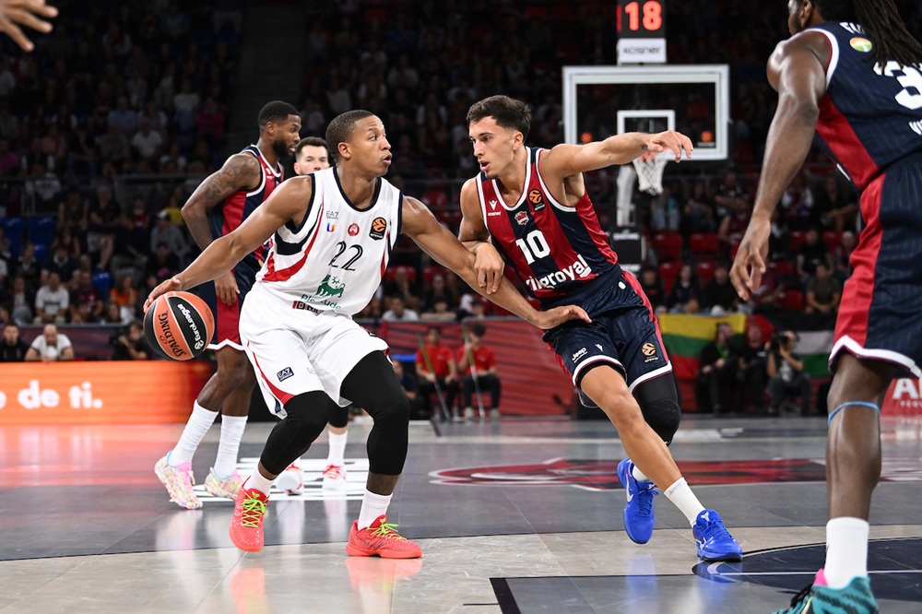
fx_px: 2048
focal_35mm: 80
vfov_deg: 17.1
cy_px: 307
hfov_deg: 25.4
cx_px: 461
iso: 2000
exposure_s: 1/1600
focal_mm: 80
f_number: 2.8
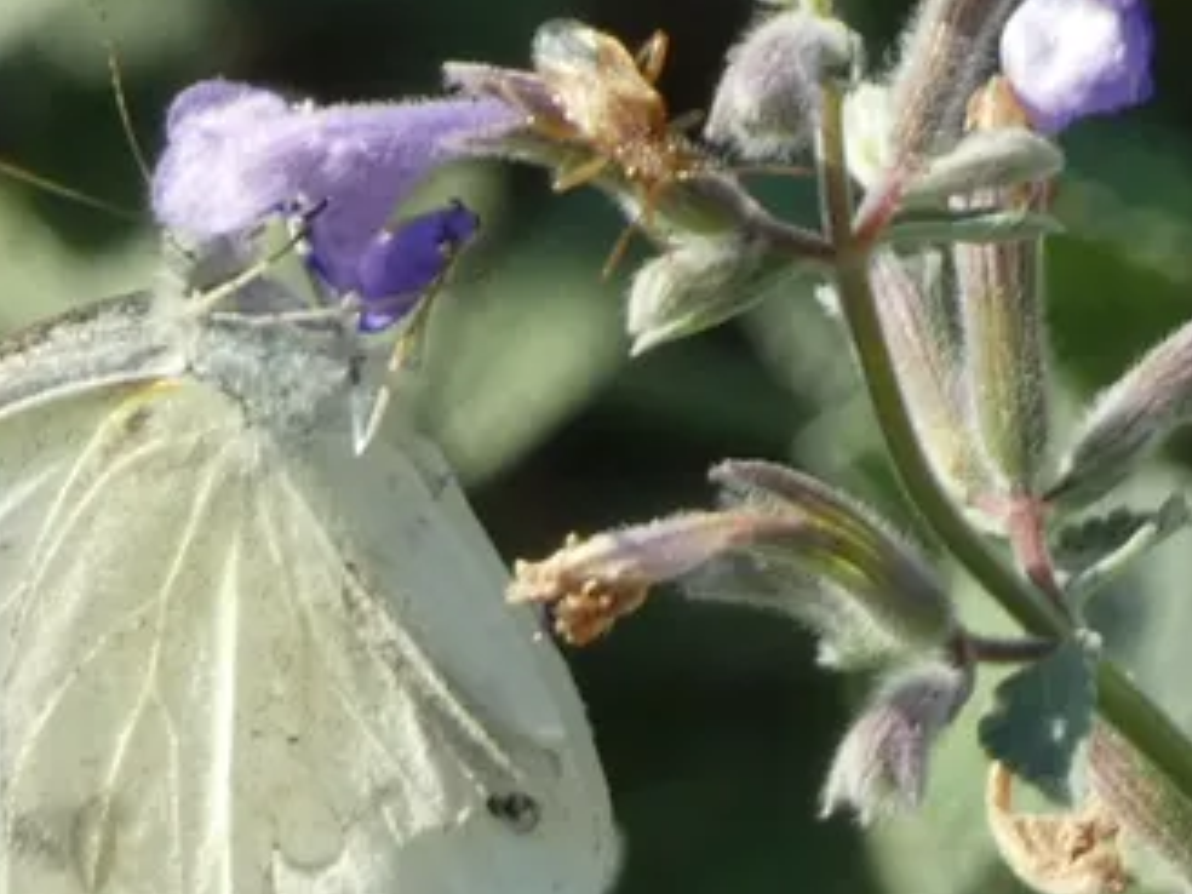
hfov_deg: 3.6
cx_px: 298
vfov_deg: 2.7
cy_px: 516
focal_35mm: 551
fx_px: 18974
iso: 80
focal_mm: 50.6
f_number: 5.5
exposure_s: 1/80
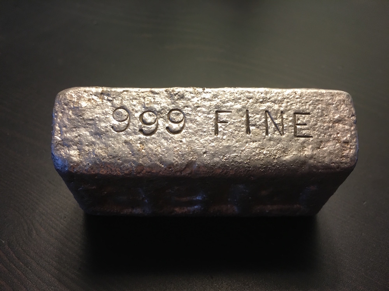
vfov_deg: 48.2
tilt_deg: -46.0
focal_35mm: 29
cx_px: 194
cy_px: 146
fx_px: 326
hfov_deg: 61.7
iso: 80
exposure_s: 1/30
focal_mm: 4.15
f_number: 2.2
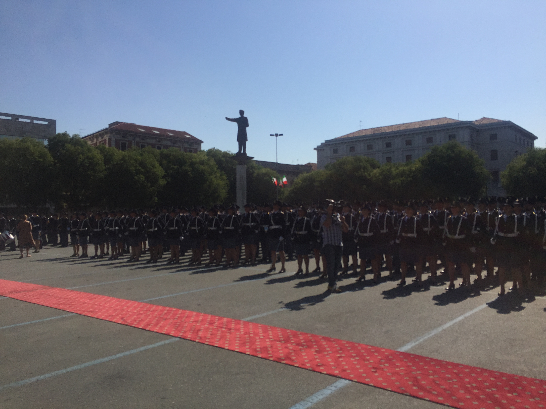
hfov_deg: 61.7
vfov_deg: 48.2
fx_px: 457
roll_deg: +0.1
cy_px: 204
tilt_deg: -0.7
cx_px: 273
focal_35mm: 29
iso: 32
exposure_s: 1/7937
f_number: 2.2
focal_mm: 4.15
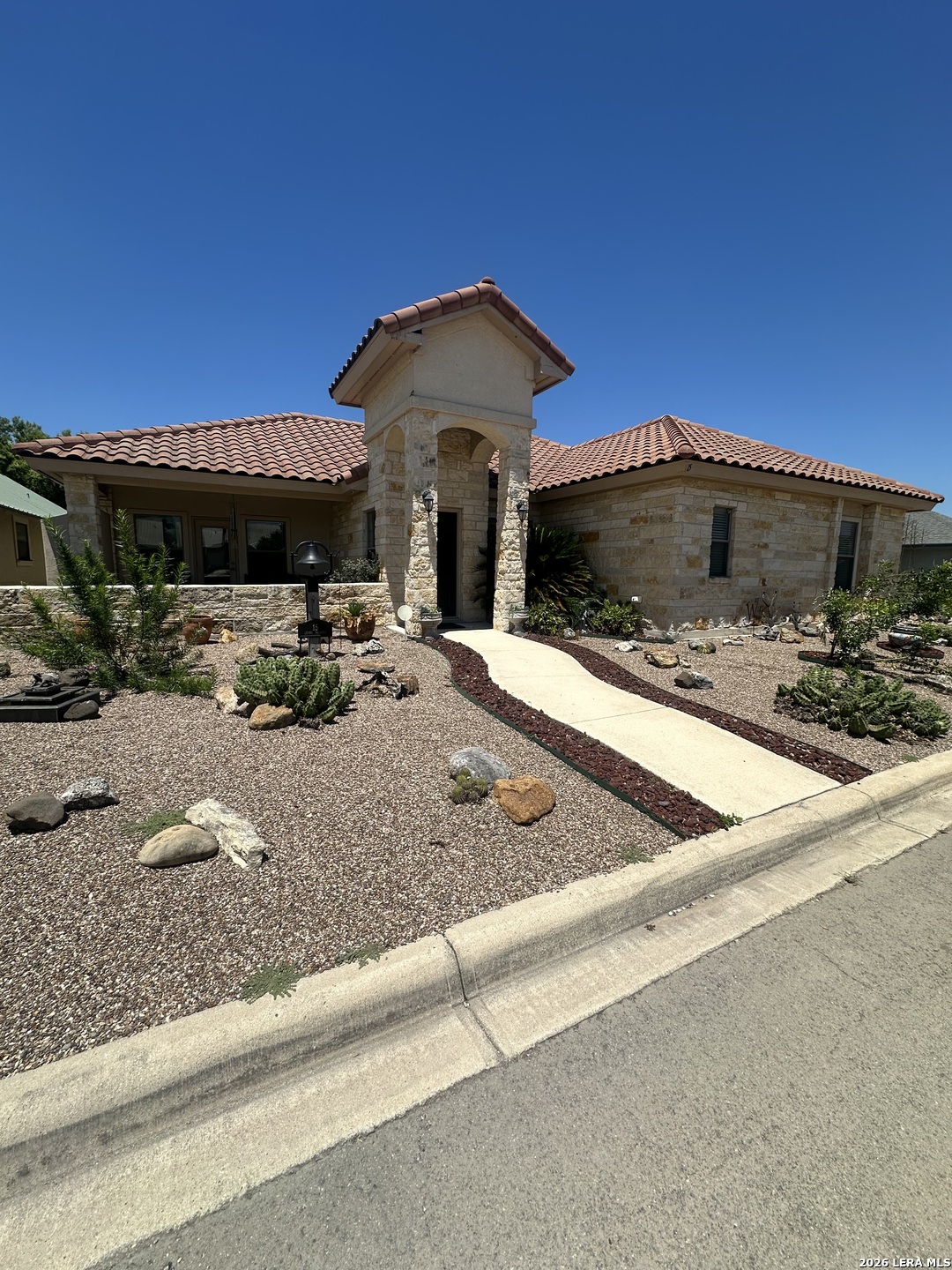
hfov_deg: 85.7
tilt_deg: -8.7
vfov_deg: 102.1
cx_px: 476
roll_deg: -0.6
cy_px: 635
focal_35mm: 14
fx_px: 513
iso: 50
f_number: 2.2
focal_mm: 2.22
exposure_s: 1/2681
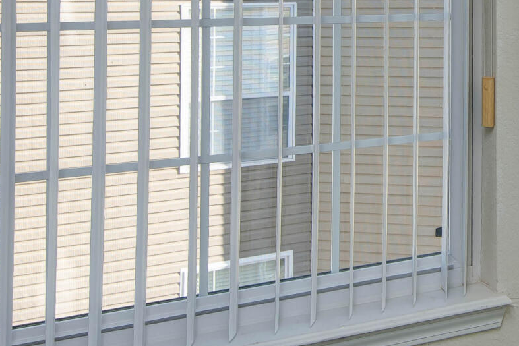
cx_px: 605
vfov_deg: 21.2
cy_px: -34
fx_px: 880
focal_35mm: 61
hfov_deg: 28.9
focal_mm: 16
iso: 125
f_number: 6.3
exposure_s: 1/50
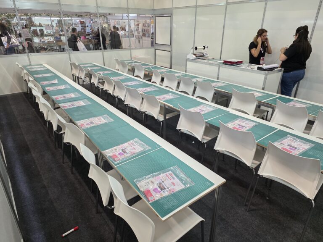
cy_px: 121
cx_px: 162
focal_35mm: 23
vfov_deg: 58.9
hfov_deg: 73.9
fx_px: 215
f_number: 1.7
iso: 400
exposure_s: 1/120
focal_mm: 6.25
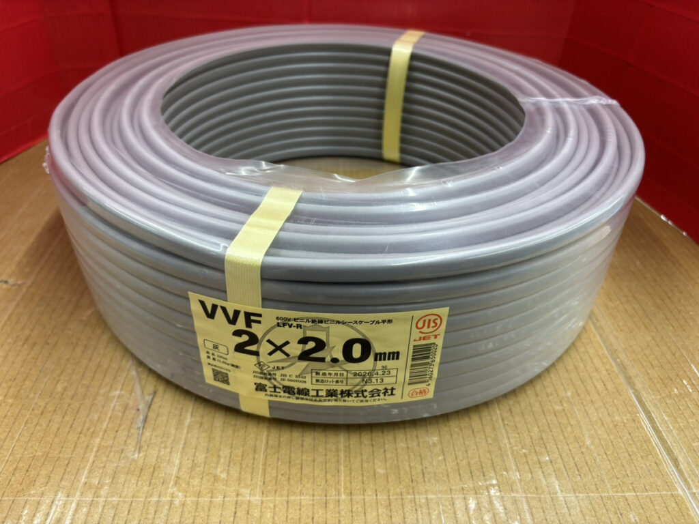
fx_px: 525
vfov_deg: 53.1
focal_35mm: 26
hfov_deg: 67.3
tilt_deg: -36.9
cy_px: 262
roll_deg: -2.1
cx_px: 350
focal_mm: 5.96
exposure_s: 1/100
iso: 64
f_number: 1.6
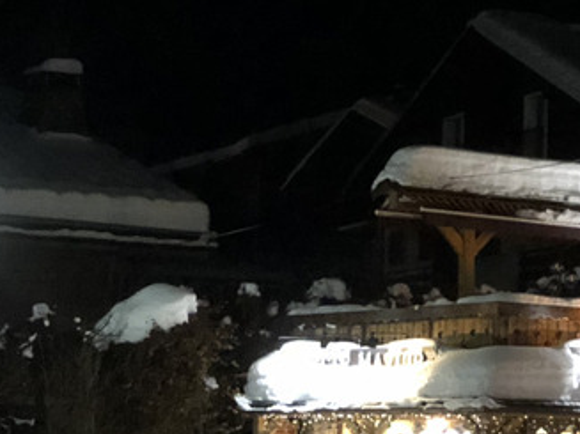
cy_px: 145
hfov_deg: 10.3
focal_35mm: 191
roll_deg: -1.1
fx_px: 3199
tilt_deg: +7.7
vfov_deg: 7.8
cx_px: 427
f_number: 2.4
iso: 200
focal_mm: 6
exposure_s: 1/8
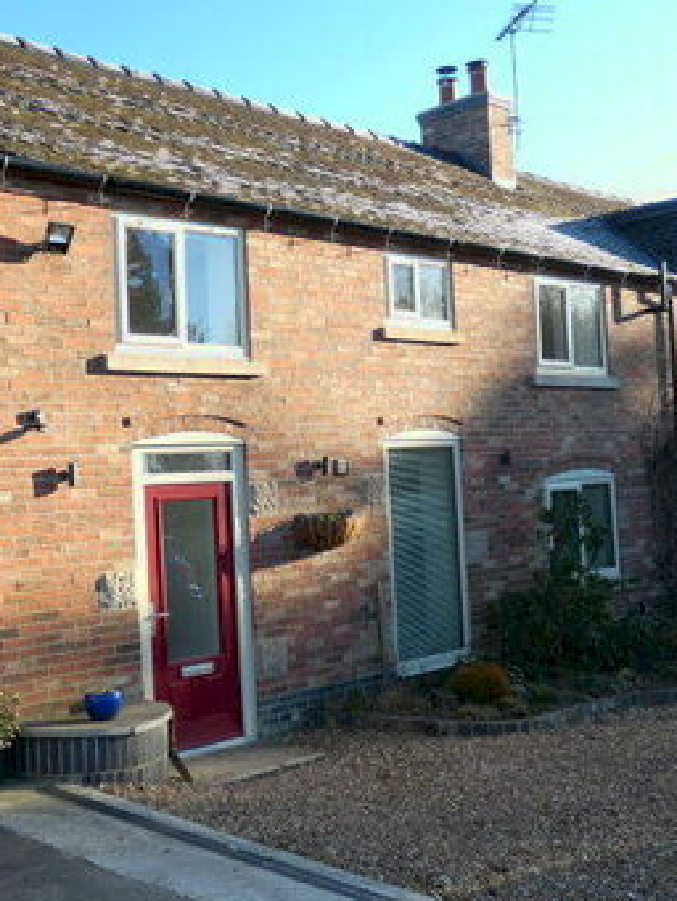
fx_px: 1068
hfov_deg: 34.5
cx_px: 185
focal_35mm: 41
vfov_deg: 45.7
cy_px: 429
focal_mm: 3.6
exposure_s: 1/320
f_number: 2.8
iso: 80
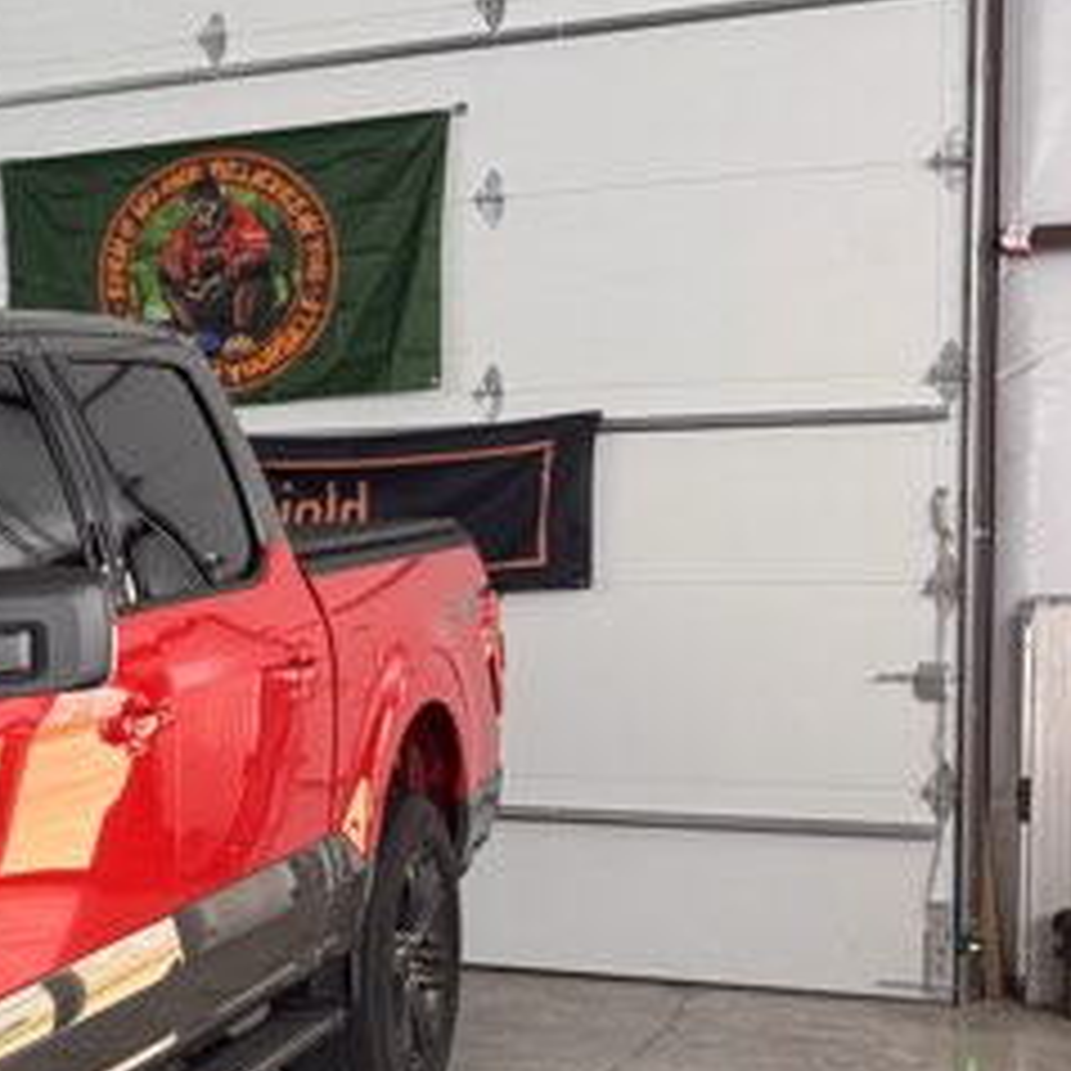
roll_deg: +1.8
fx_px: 2555
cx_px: -603
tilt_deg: -3.6
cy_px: 677
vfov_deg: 23.6
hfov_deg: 20.0
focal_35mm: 73
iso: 125
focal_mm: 6.76
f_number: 1.78
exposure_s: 1/60
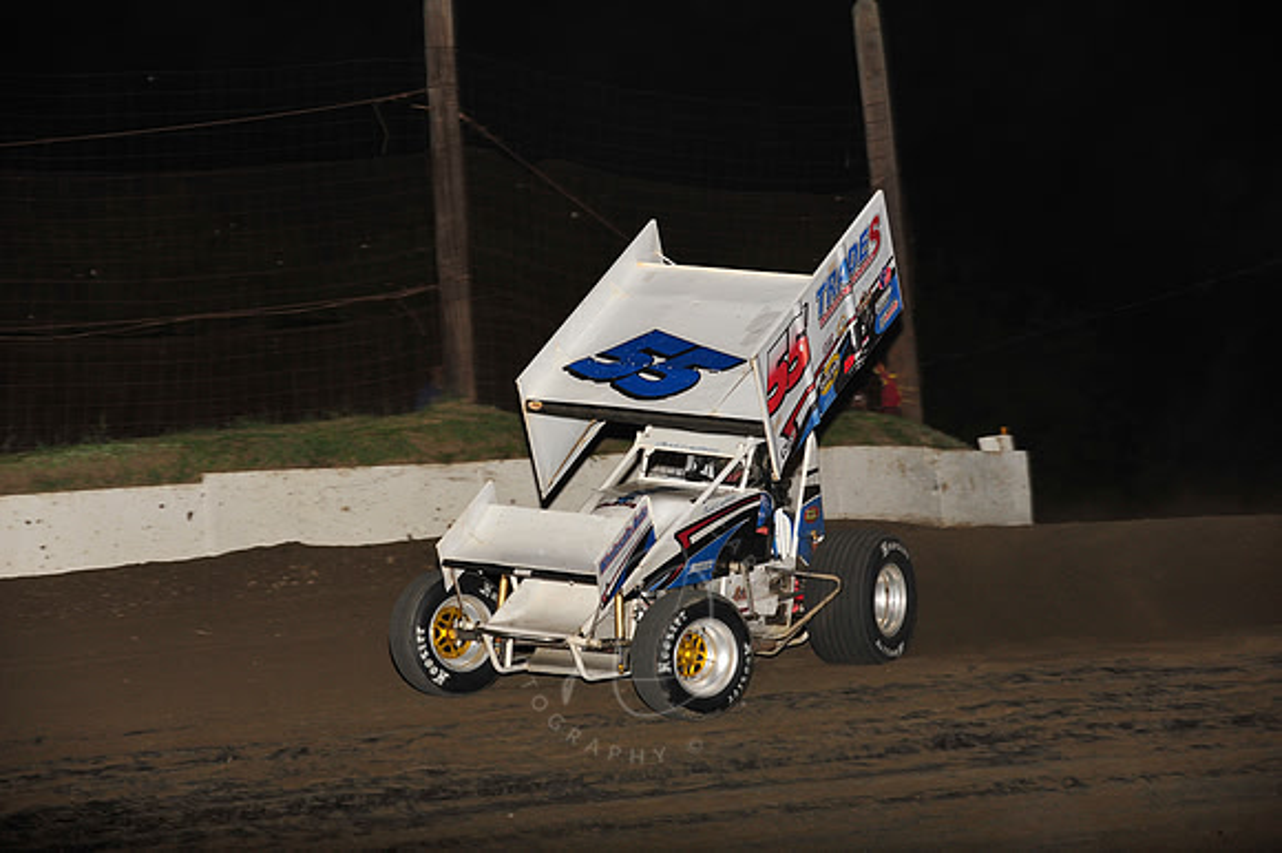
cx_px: 641
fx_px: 4449
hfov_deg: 16.4
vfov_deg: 11.0
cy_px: 426
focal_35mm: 125
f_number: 6.3
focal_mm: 125
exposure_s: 1/320
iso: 1000
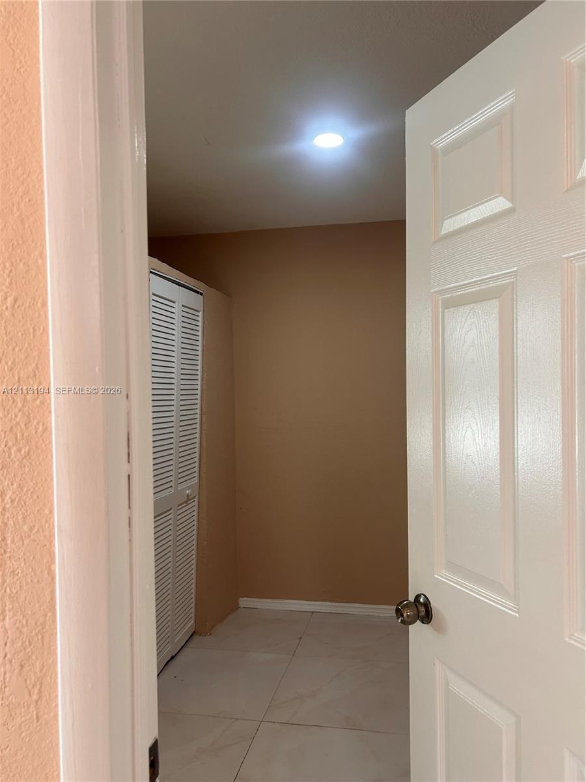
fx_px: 587
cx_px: 293
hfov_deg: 53.1
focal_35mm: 26
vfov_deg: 67.3
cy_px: 391
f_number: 1.5
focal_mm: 5.7
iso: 125
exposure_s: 1/120
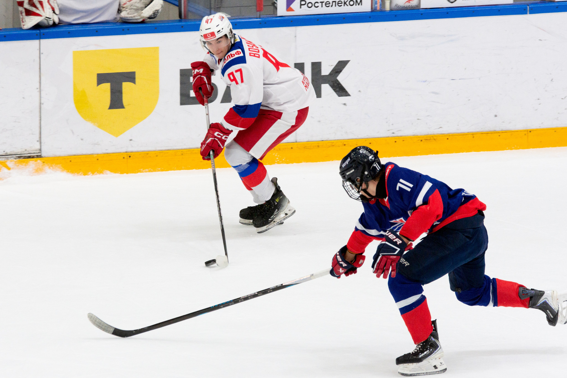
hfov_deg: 5.8
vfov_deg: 3.9
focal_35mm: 353
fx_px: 5561
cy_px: 174
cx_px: 233
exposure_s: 1/1000
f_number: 5.6
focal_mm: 200
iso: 2000
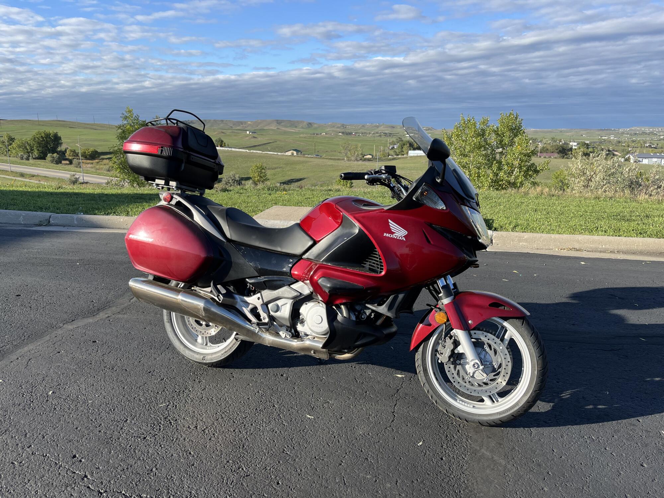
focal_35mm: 26
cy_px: 249
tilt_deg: -14.7
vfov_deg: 53.1
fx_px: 499
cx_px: 332
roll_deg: +1.3
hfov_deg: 67.3
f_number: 1.6
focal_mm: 5.1
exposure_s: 1/1600
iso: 50
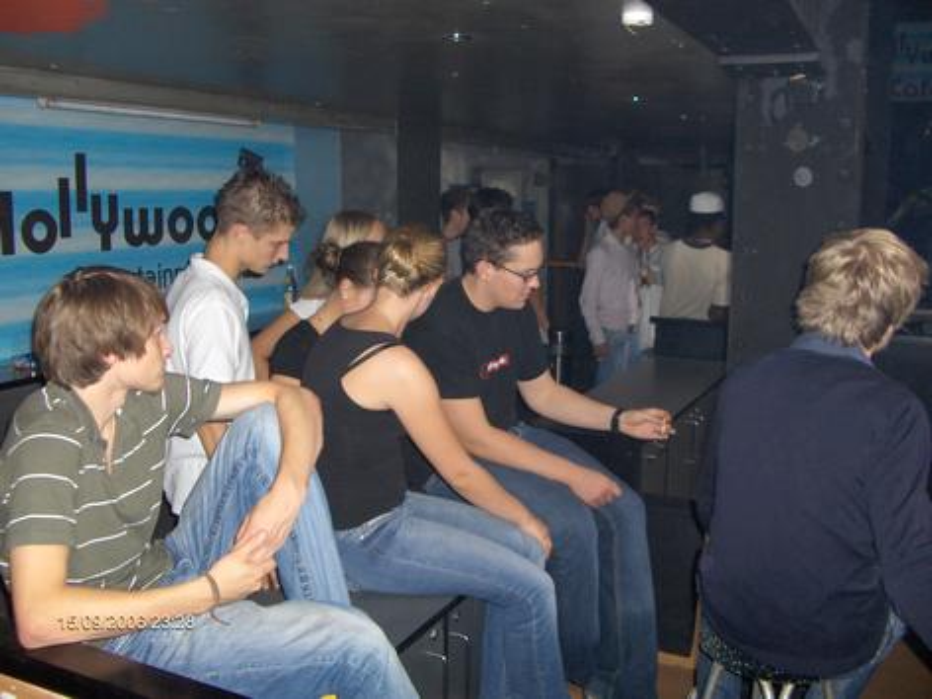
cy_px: 350
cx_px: 466
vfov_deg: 40.7
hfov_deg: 52.6
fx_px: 942
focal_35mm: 35
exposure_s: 1/60
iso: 100
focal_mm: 5.8
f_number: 2.6
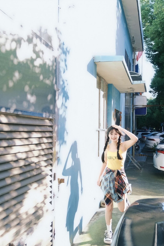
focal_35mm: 35
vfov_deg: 54.4
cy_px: 124
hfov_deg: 37.9
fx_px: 239
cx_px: 81
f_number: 2.8
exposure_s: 1/500
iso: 320
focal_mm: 22.7
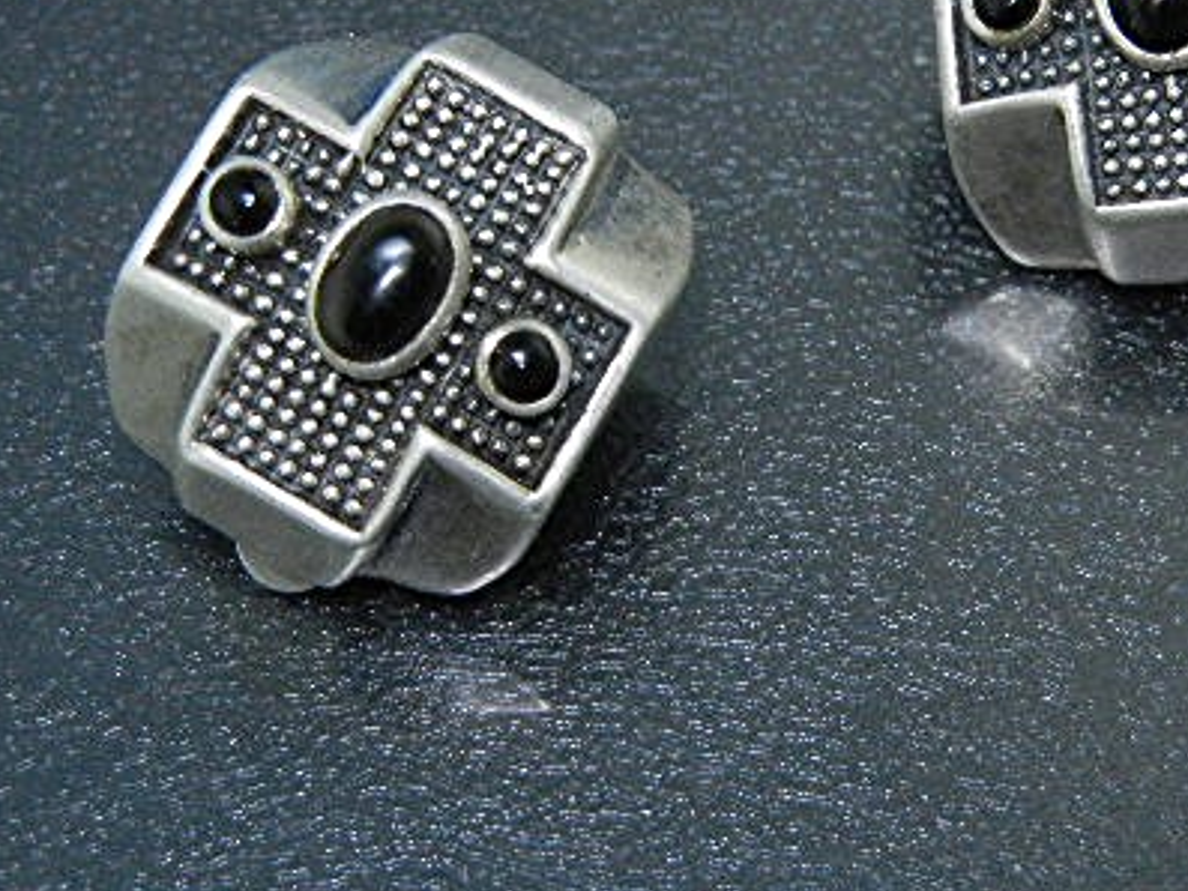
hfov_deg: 20.6
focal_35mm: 95
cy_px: 197
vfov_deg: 15.5
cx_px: 757
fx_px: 3261
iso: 800
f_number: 8
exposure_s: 1/30
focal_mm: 10.6
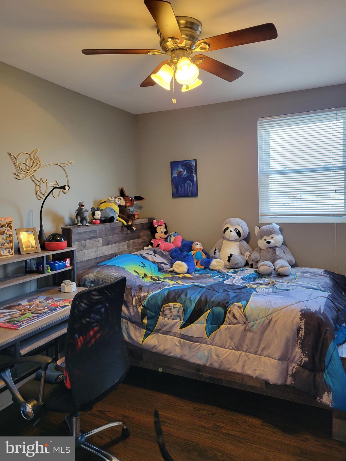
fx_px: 347
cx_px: 173
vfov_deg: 67.3
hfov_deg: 53.1
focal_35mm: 26
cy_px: 230
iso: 200
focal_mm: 5.4
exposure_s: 1/60
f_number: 1.8
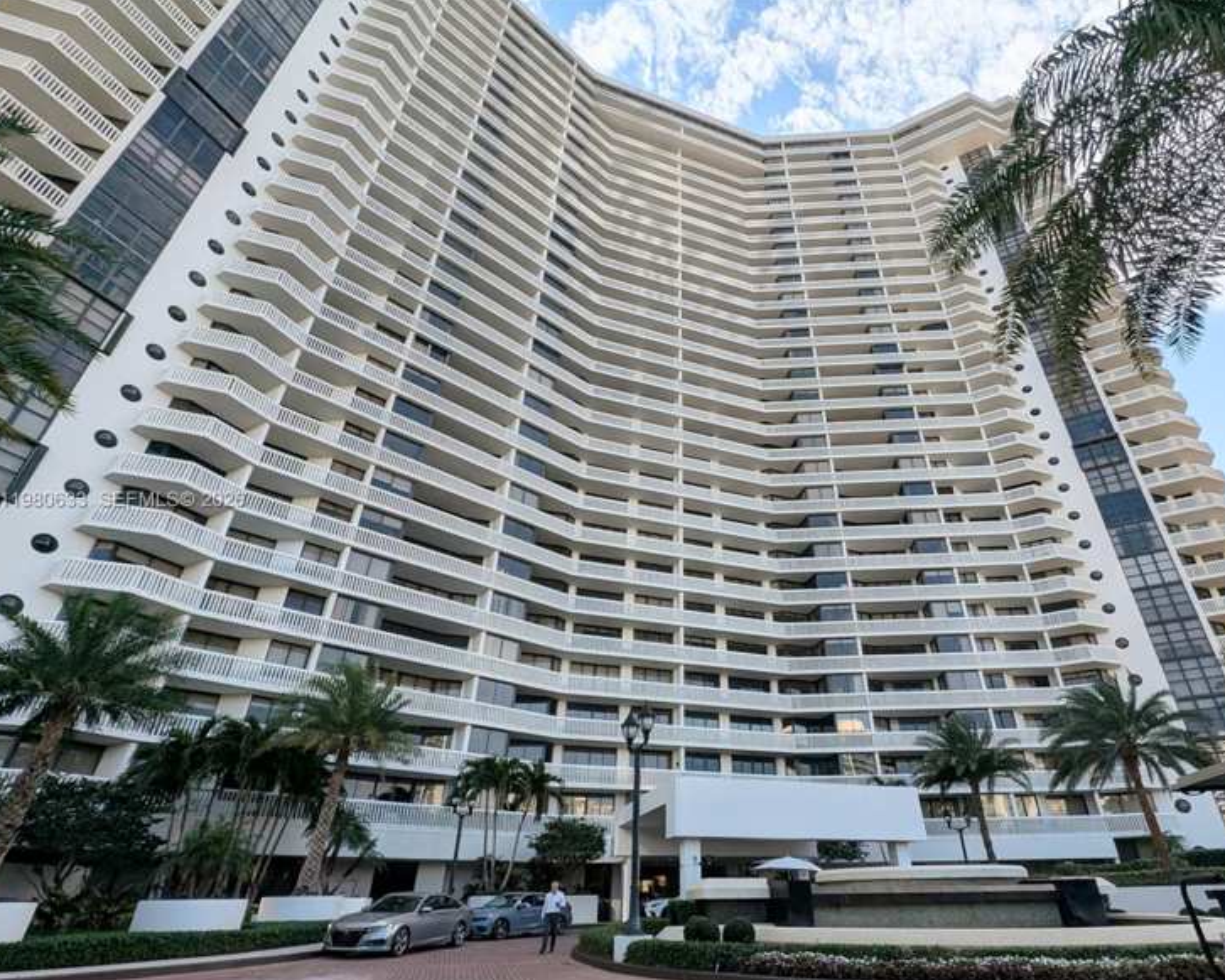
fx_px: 508
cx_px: 656
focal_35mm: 14
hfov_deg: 100.5
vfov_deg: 88.0
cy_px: 501
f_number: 2.2
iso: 47
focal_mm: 1.95
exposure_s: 1/1466
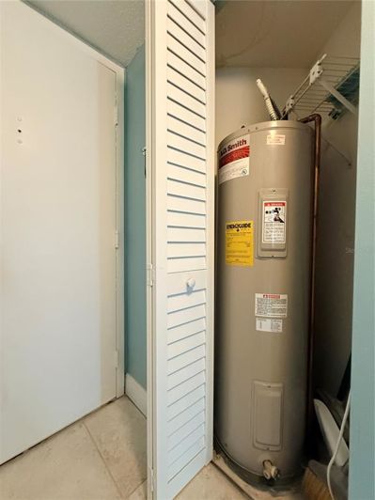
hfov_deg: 85.7
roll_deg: -0.6
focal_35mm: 14
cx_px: 188
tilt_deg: -1.2
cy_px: 250
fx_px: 202
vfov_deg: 102.1
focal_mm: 2.22
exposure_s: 1/60
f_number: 2.2
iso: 640
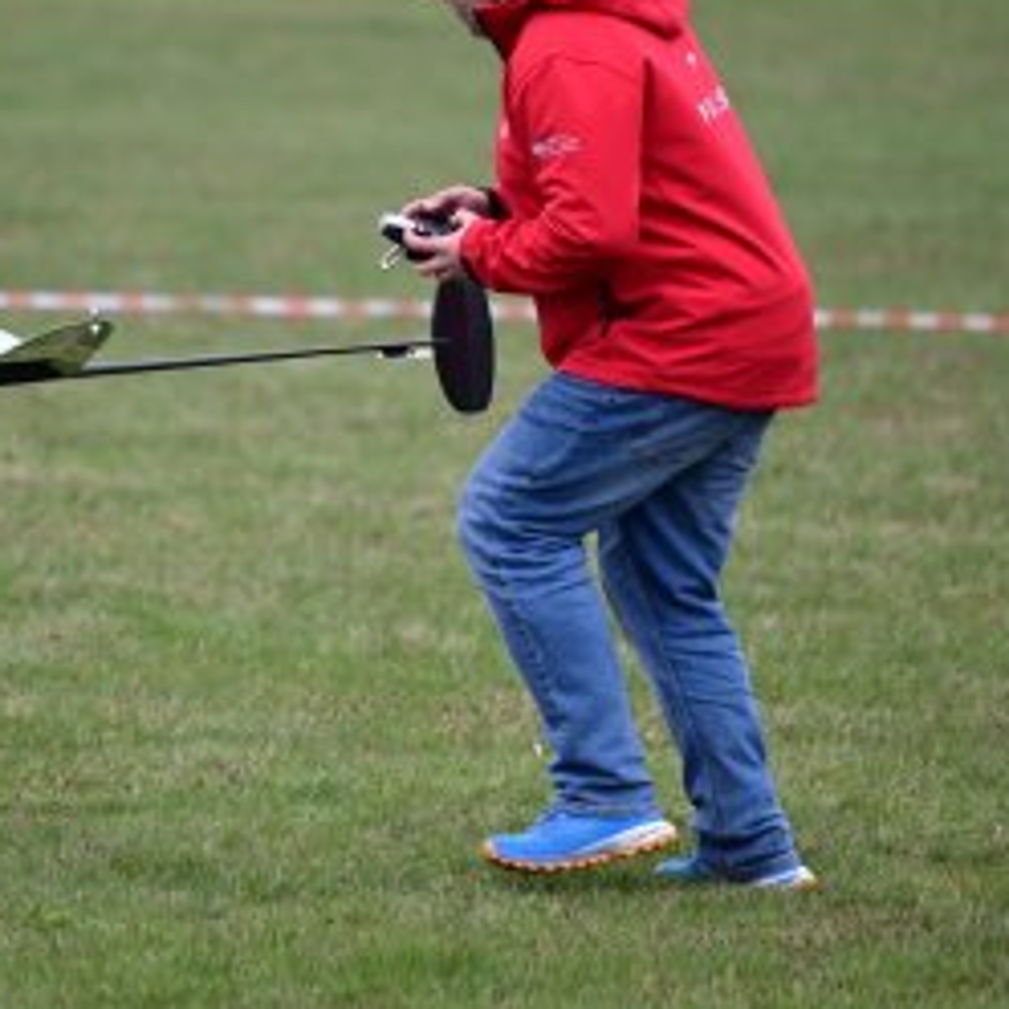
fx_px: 22458
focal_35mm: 681
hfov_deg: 2.6
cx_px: 372
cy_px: 460
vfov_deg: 2.6
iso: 1600
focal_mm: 400
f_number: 6.3
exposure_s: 1/1000
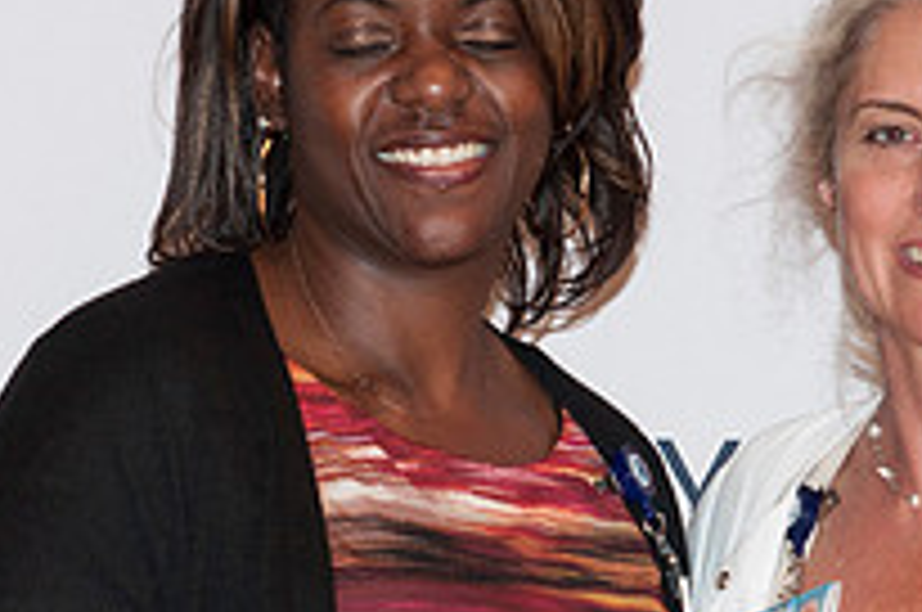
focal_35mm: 297
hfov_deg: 6.9
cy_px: 412
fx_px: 7595
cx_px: 567
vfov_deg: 4.6
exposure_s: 1/60
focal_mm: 70
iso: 400
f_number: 5.6
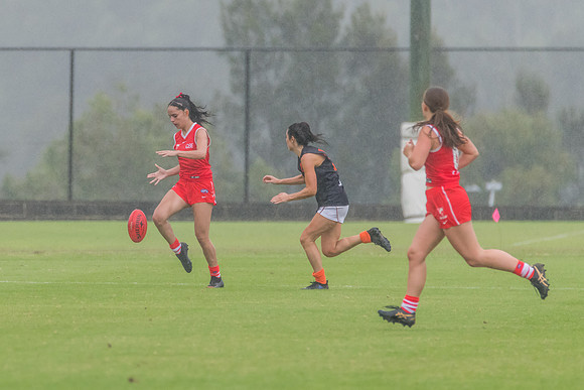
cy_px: 179
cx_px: 143
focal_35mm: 955
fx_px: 15496
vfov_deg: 1.4
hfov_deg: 2.2
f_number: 6.3
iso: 1800
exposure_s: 1/1600
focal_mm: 550
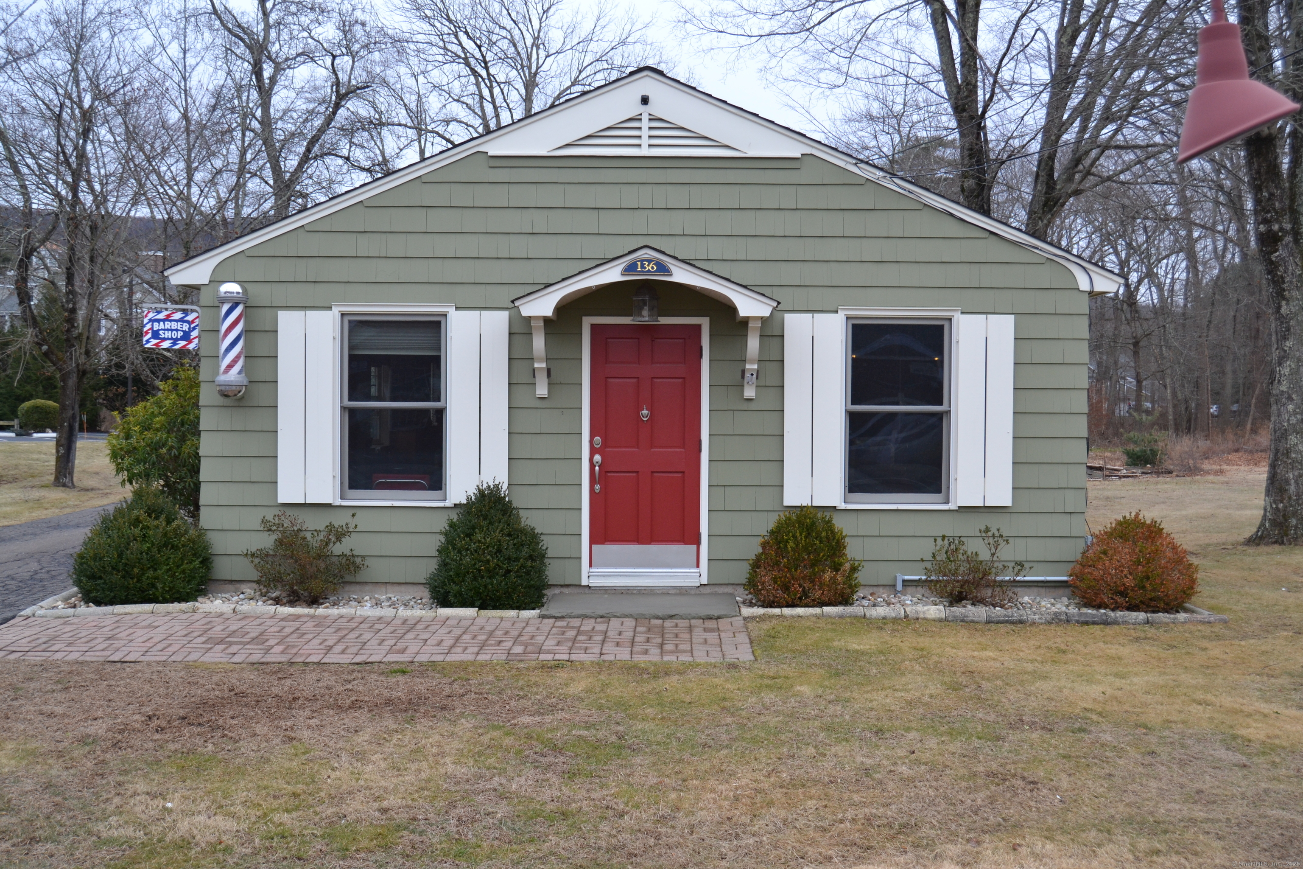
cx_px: 652
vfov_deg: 36.9
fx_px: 1303
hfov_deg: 53.1
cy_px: 434
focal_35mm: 36
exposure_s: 1/100
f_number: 5
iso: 400
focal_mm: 24
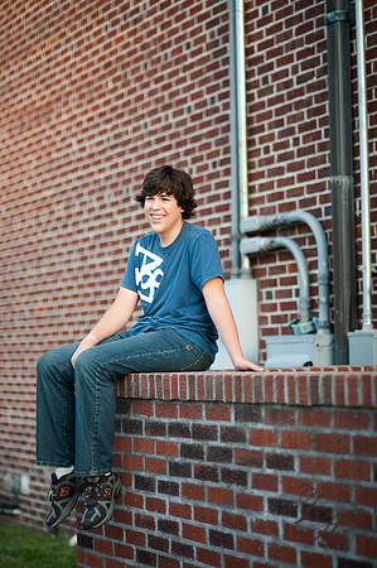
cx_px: 188
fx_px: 1338
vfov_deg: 23.9
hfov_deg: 16.0
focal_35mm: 85
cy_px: 284
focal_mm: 85
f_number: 1.8
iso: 200
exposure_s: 1/500
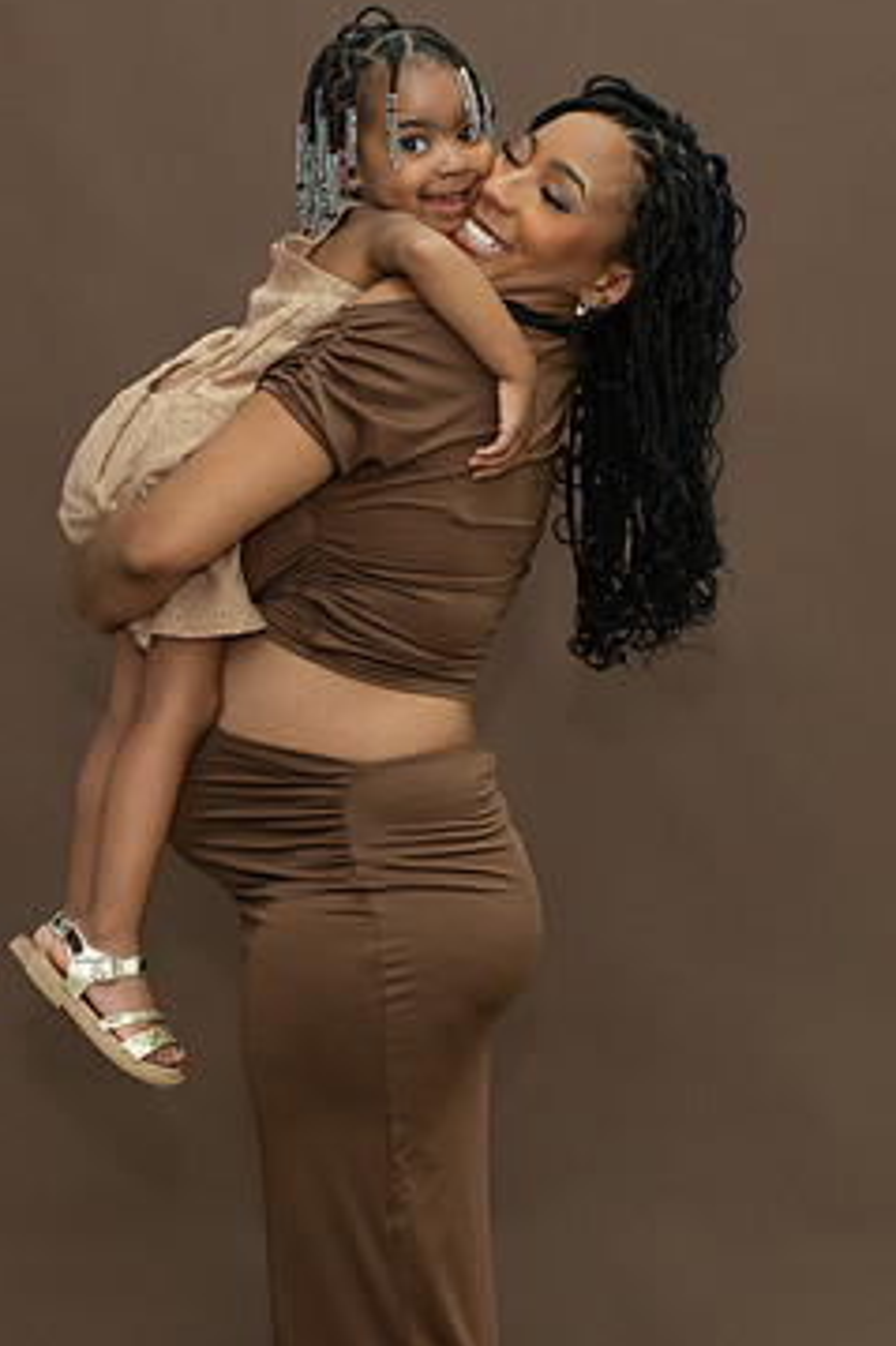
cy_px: 689
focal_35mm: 80
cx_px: 361
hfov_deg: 17.0
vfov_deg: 25.4
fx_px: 2989
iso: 1000
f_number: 5
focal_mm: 35
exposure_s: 1/200
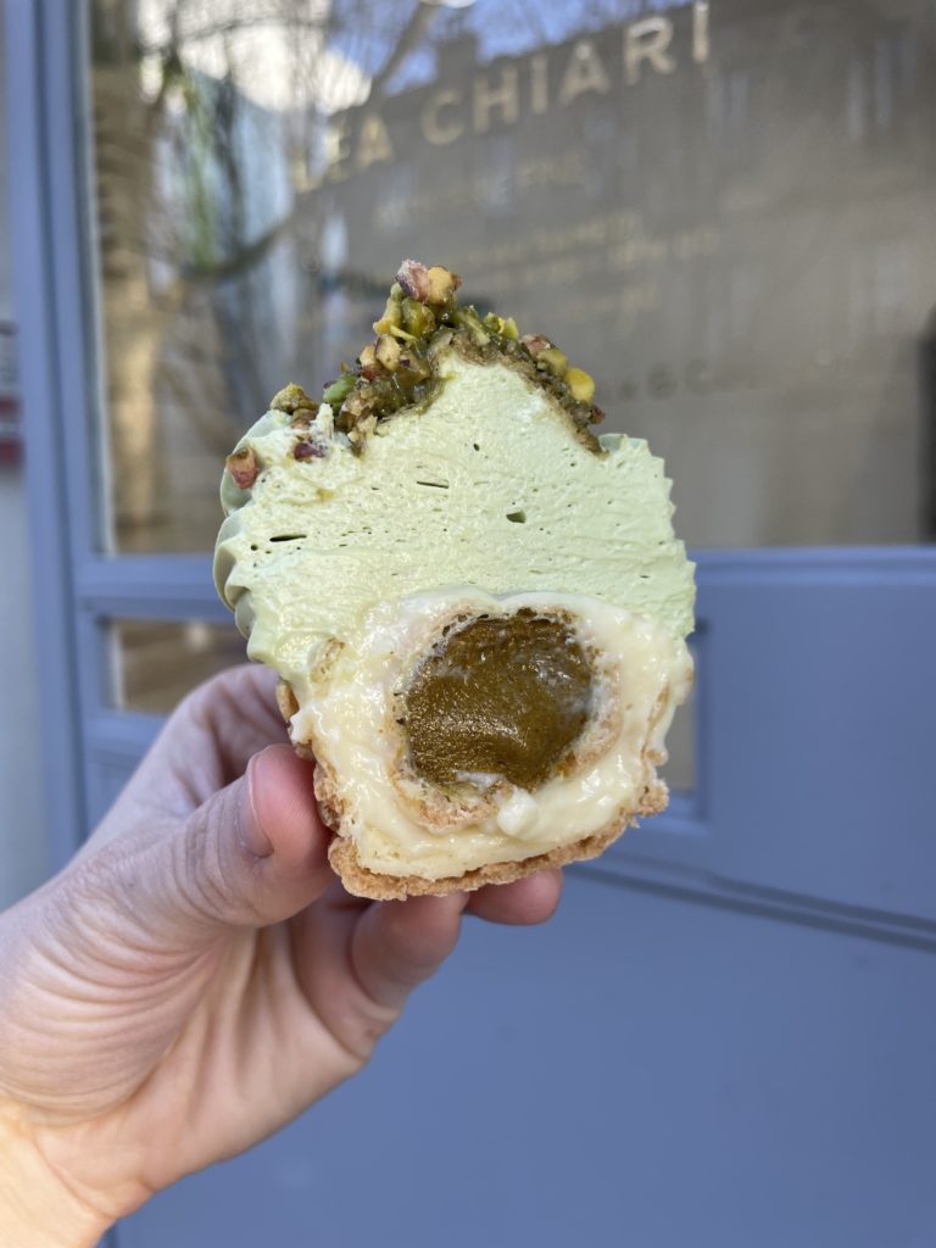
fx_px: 937
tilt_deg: -4.4
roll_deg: +1.9
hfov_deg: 53.1
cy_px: 624
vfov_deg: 67.3
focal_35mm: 26
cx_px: 468
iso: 32
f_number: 1.6
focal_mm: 4.2
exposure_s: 1/141
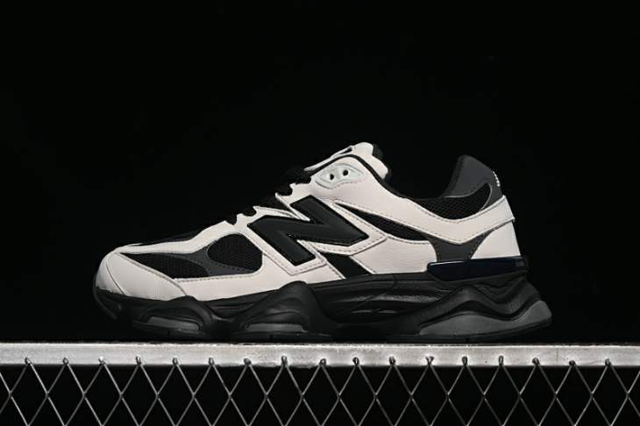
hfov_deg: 27.0
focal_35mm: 75
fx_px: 1333
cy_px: 213
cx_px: 320
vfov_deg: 18.2
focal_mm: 50
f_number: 6.3
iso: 160
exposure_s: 1/50
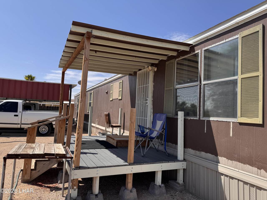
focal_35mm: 24
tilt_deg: +3.1
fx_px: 185
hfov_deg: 71.6
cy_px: 100
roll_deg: -3.0
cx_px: 134
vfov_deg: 56.8
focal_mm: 6.76
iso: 80
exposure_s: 1/3802
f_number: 1.78
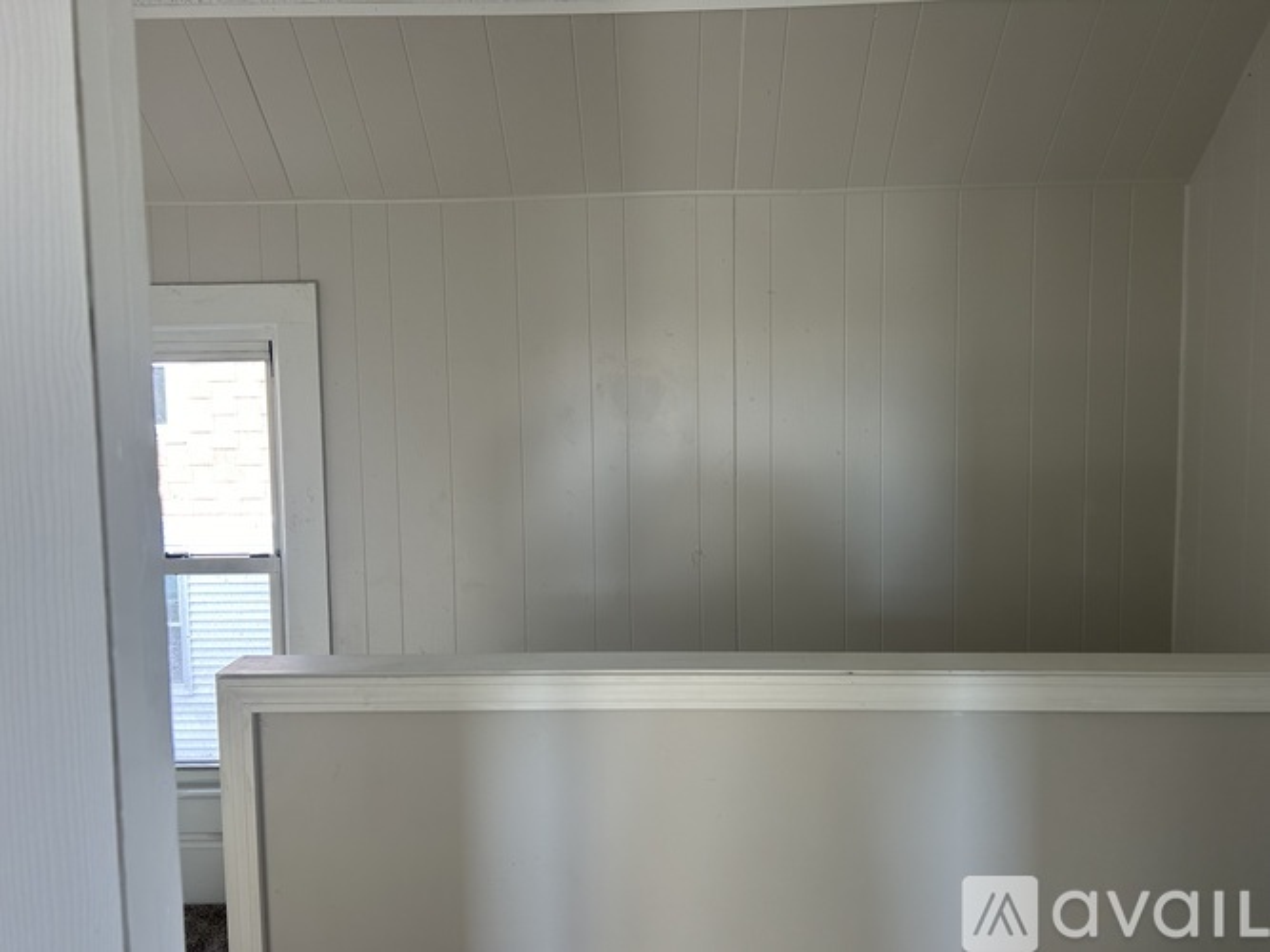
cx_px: 635
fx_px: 954
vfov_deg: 53.0
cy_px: 476
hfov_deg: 67.3
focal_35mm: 26
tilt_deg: -5.3
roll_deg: +0.4
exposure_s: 1/121
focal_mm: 5.7
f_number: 1.5
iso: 64
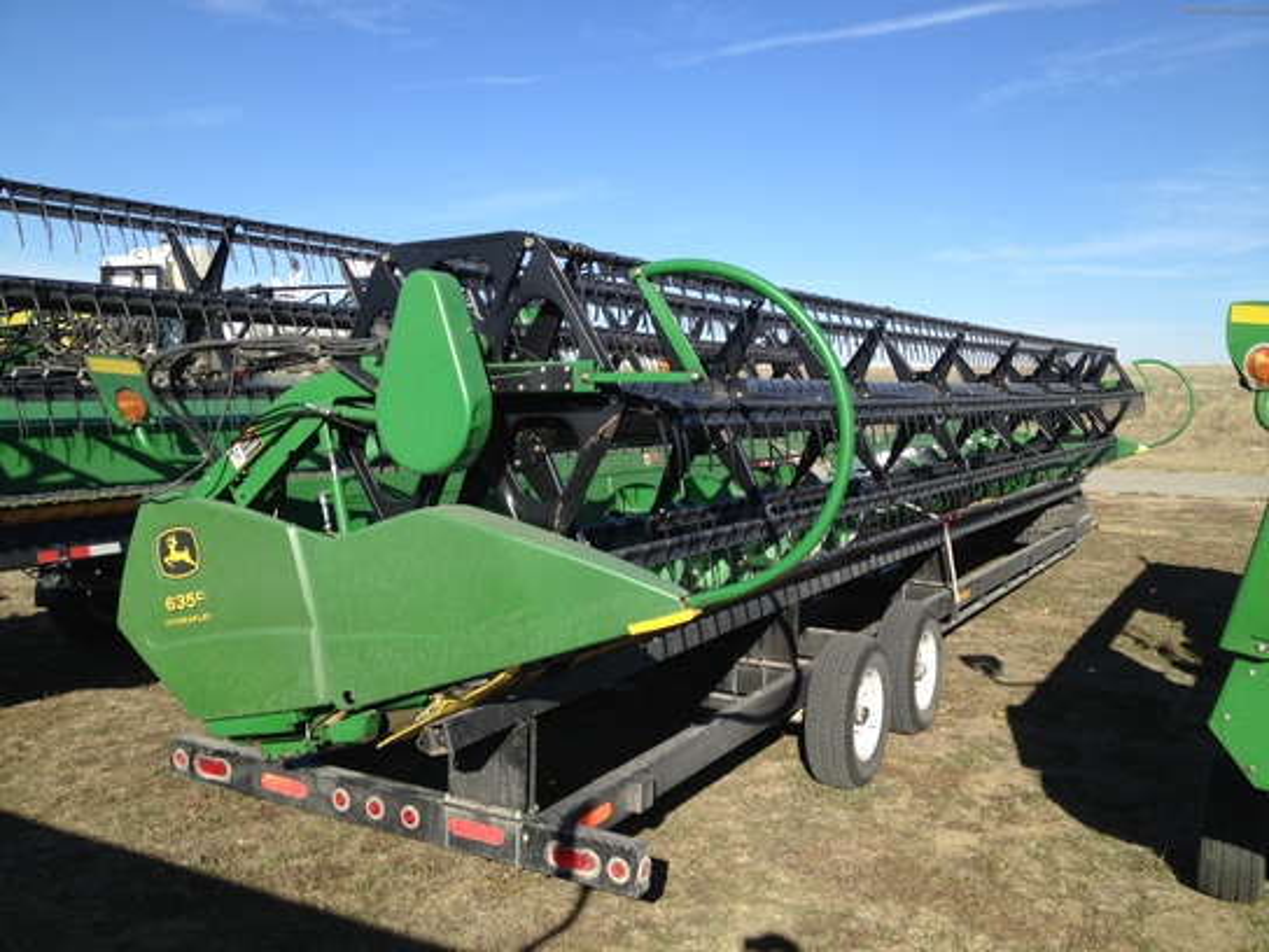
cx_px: 634
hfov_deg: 52.6
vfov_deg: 40.7
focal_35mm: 35
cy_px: 476
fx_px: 1283
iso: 50
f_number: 2.4
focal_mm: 4.28
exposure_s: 1/1381
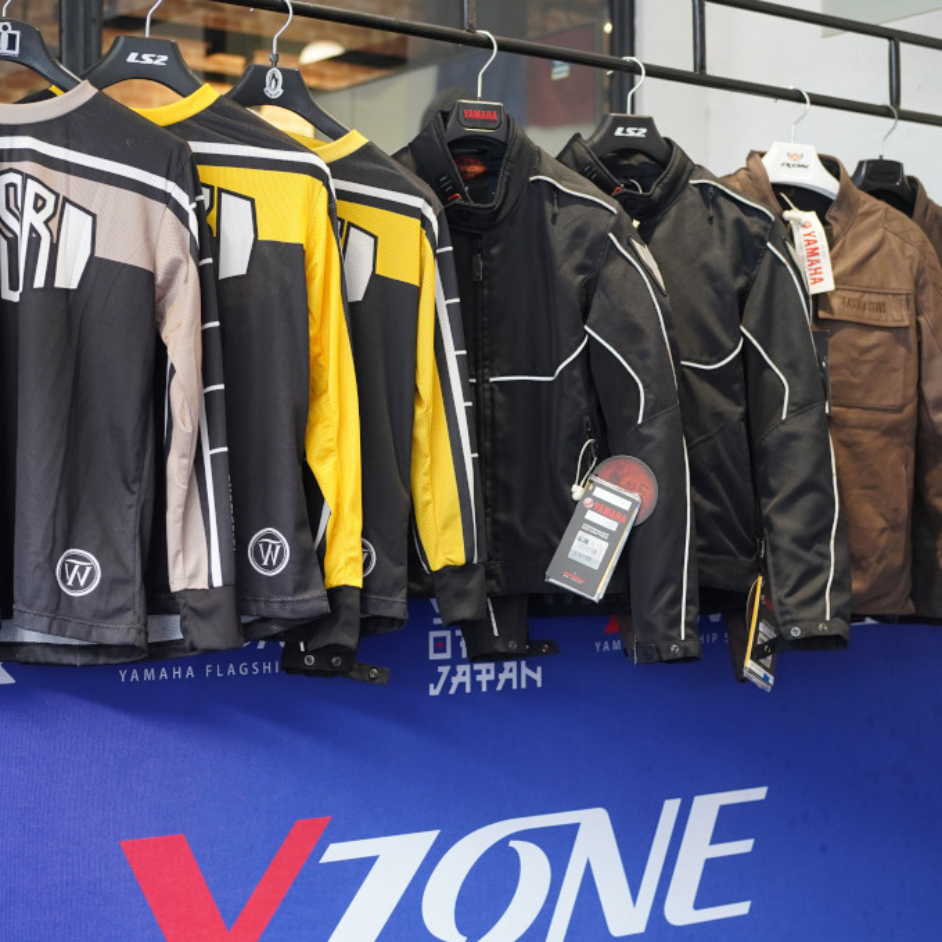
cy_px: 522
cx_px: 446
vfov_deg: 23.0
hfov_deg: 23.1
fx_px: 2309
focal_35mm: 75
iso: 1600
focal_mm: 50
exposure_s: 1/160
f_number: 3.2
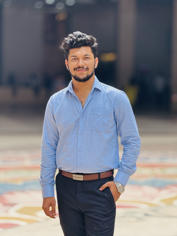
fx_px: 818
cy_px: 118
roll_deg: -2.0
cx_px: 88
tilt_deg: -2.4
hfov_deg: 12.3
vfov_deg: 16.4
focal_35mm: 120
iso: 50
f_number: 2.8
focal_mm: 15.66
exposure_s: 1/99
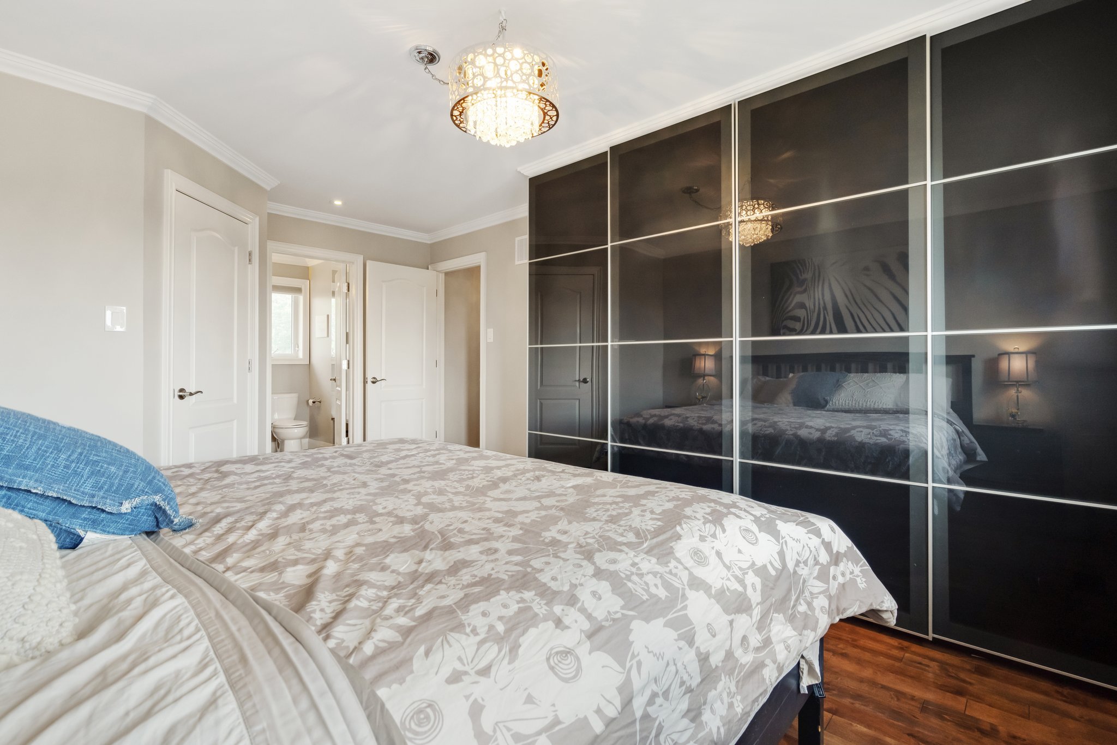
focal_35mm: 16
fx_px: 496
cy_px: 372
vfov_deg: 73.7
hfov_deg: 96.7
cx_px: 558
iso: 1600
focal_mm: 16
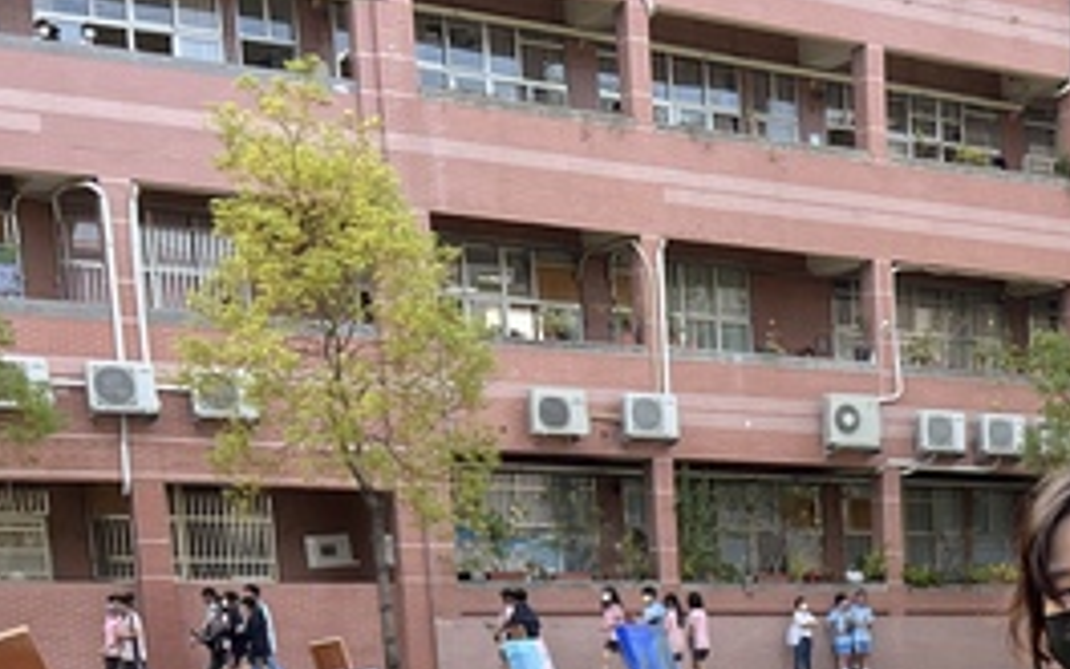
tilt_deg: -10.3
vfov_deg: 16.1
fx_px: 2129
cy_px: 1044
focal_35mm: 73
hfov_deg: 25.4
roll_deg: -0.9
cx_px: 1281
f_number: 1.5
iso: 50
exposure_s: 1/621
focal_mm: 5.7
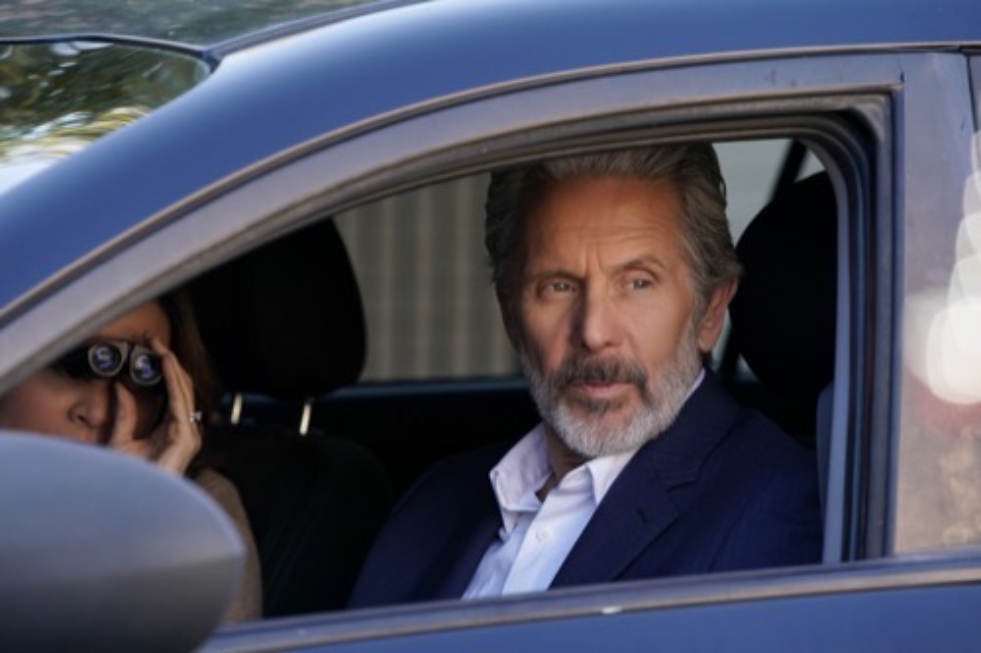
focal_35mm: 200
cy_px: 326
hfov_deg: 10.3
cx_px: 490
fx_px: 5448
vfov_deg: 6.9
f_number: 5
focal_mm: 200
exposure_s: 1/160
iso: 250
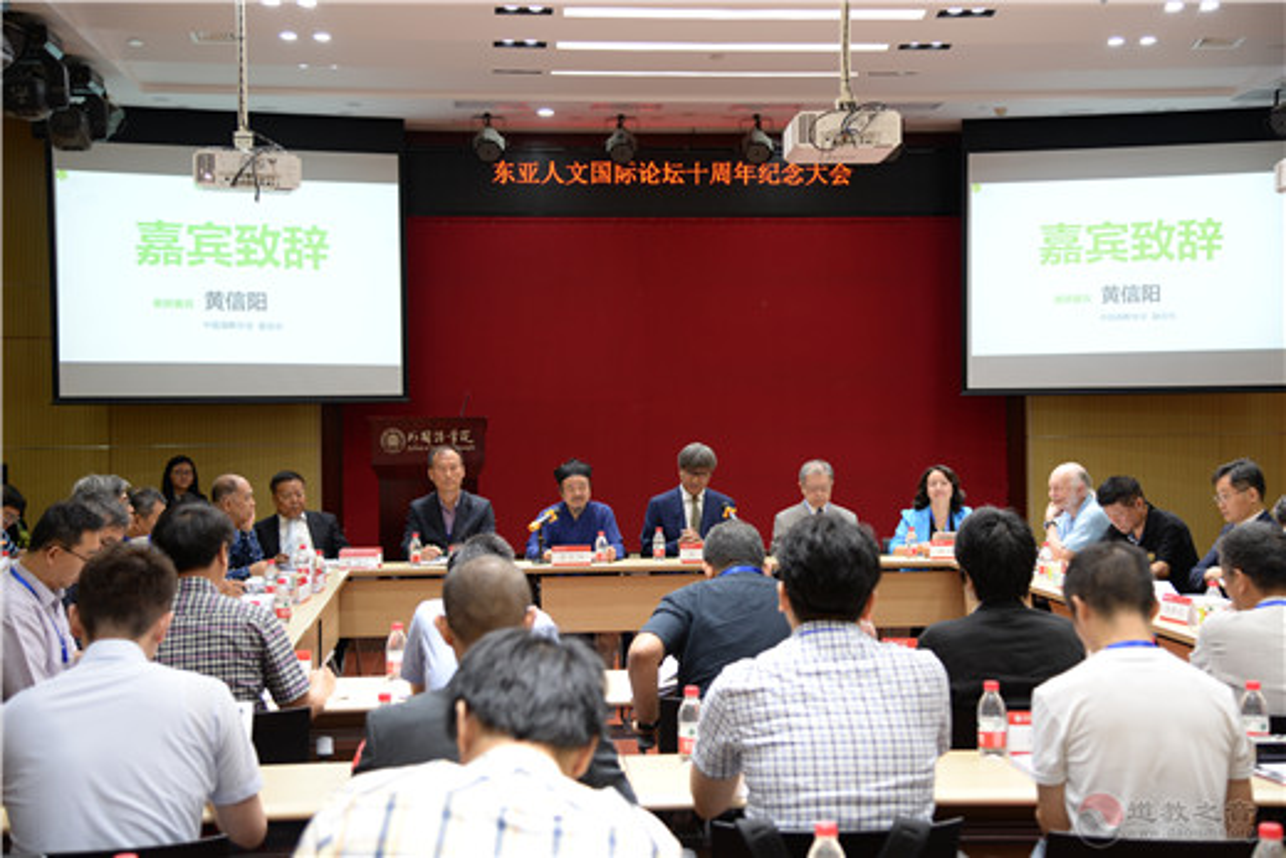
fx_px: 1965
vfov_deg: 24.6
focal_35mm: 55
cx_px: 643
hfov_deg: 36.2
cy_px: 429
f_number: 4
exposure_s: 1/30
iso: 400
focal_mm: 55
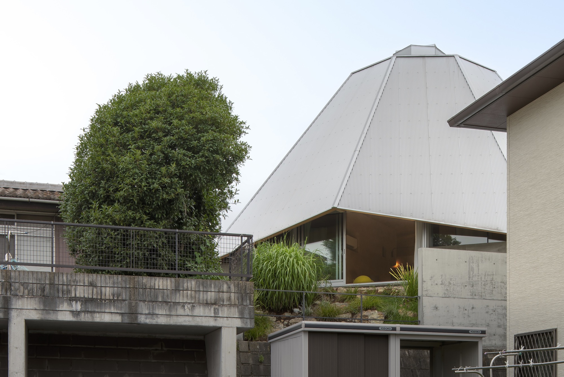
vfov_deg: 36.9
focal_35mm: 36
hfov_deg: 53.1
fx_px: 564
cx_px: 282
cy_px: 188
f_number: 11
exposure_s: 1/50
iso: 100
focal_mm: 24
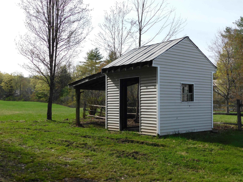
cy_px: 91
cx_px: 122
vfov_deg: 36.0
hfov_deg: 46.8
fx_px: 281
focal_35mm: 40
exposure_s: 1/800
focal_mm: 7.1
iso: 125
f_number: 3.6
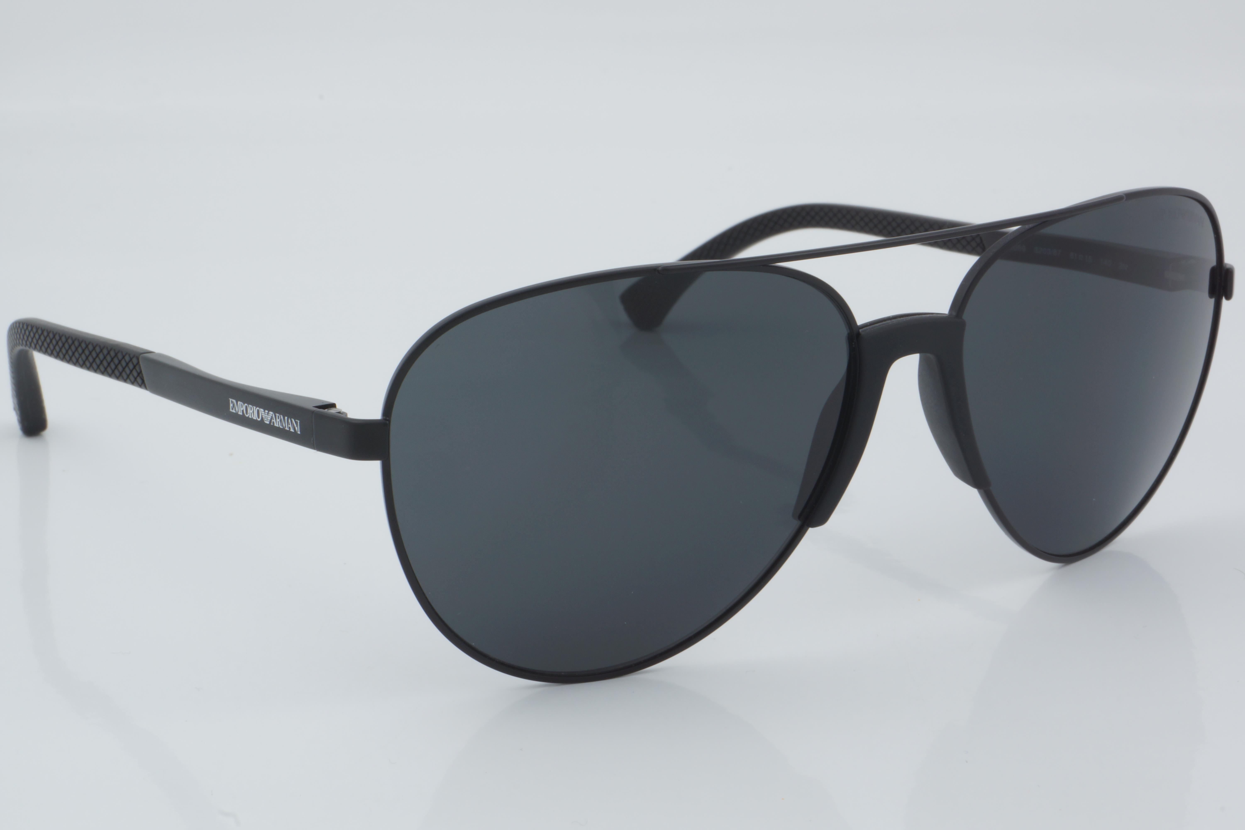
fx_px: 2594
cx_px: 622
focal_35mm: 75
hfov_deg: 27.0
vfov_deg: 18.2
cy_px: 415
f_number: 32
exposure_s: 1/4
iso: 100
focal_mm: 50
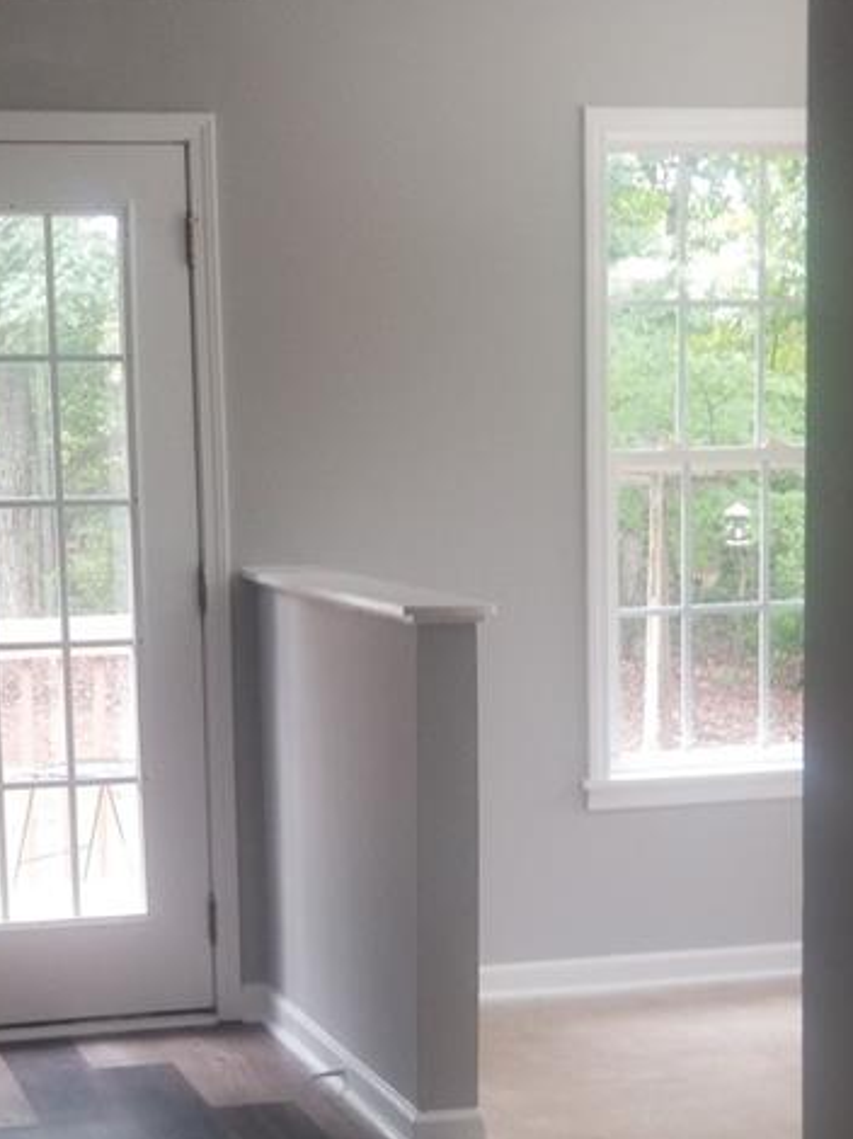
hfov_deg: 17.3
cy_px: 800
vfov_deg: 22.9
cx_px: 397
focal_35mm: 85
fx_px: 2795
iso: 50
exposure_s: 1/30
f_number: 2.4
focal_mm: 6
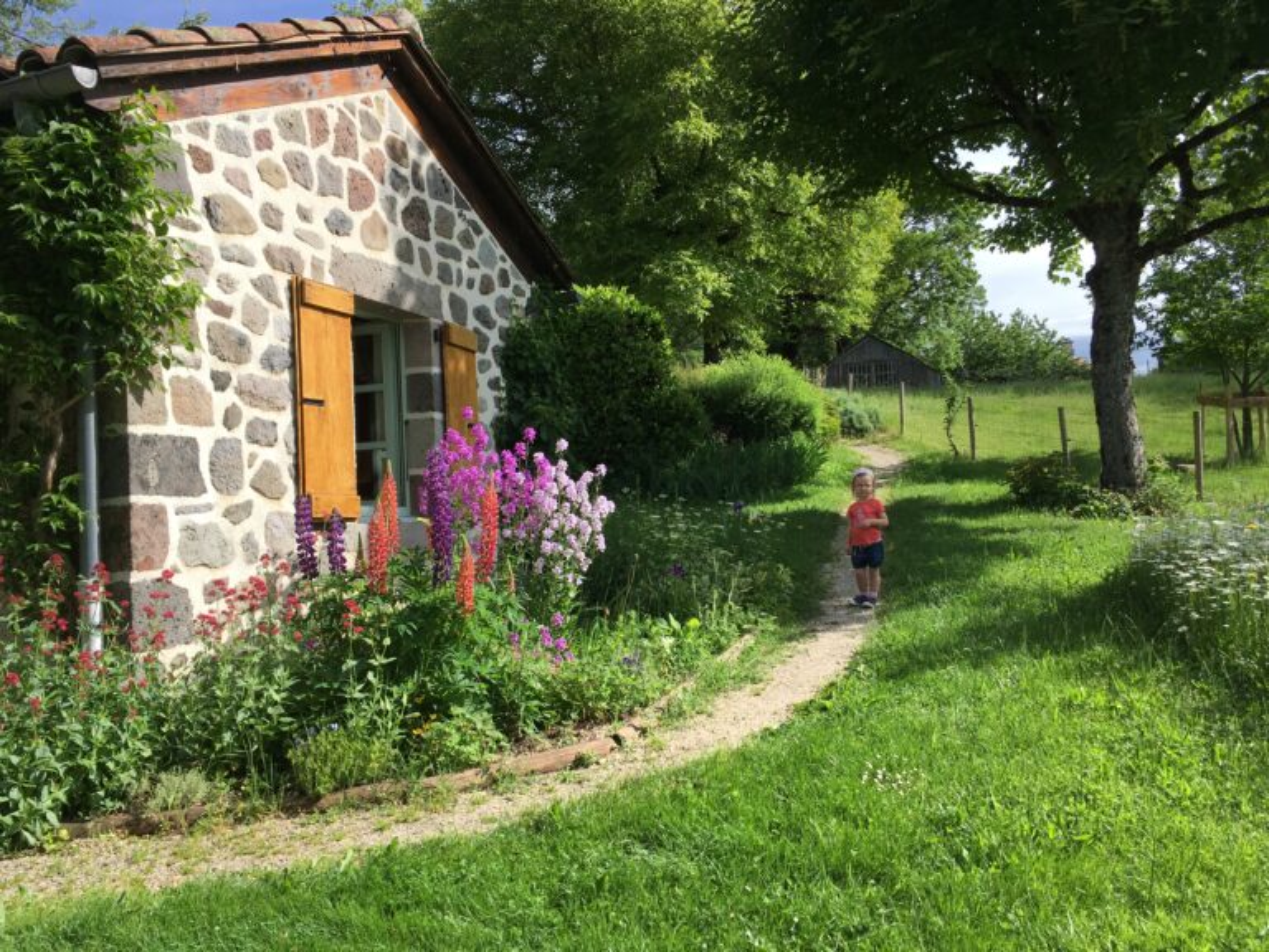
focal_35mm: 29
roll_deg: +2.8
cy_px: 476
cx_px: 634
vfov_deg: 48.2
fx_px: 1063
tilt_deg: +4.3
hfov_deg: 61.7
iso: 25
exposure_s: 1/1115
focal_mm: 4.15
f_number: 2.2
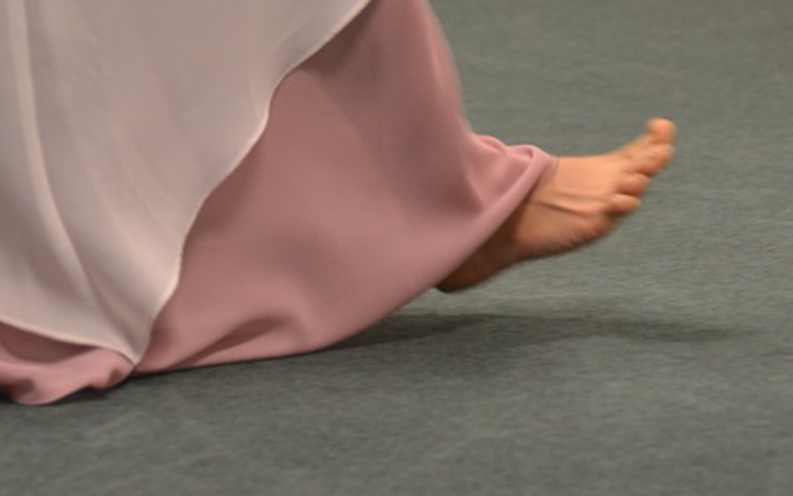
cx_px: 453
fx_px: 4943
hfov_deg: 9.2
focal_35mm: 229
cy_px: 306
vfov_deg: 5.7
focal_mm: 105
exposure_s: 1/25
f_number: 5.3
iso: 1600
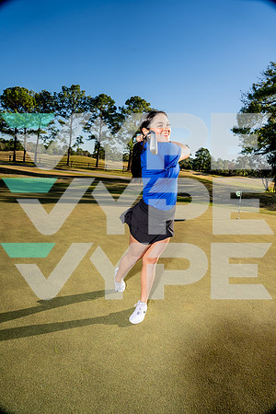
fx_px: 230
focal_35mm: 20
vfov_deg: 84.0
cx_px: 138
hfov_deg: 61.9
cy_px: 207
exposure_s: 1/250
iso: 100
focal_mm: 20
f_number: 8
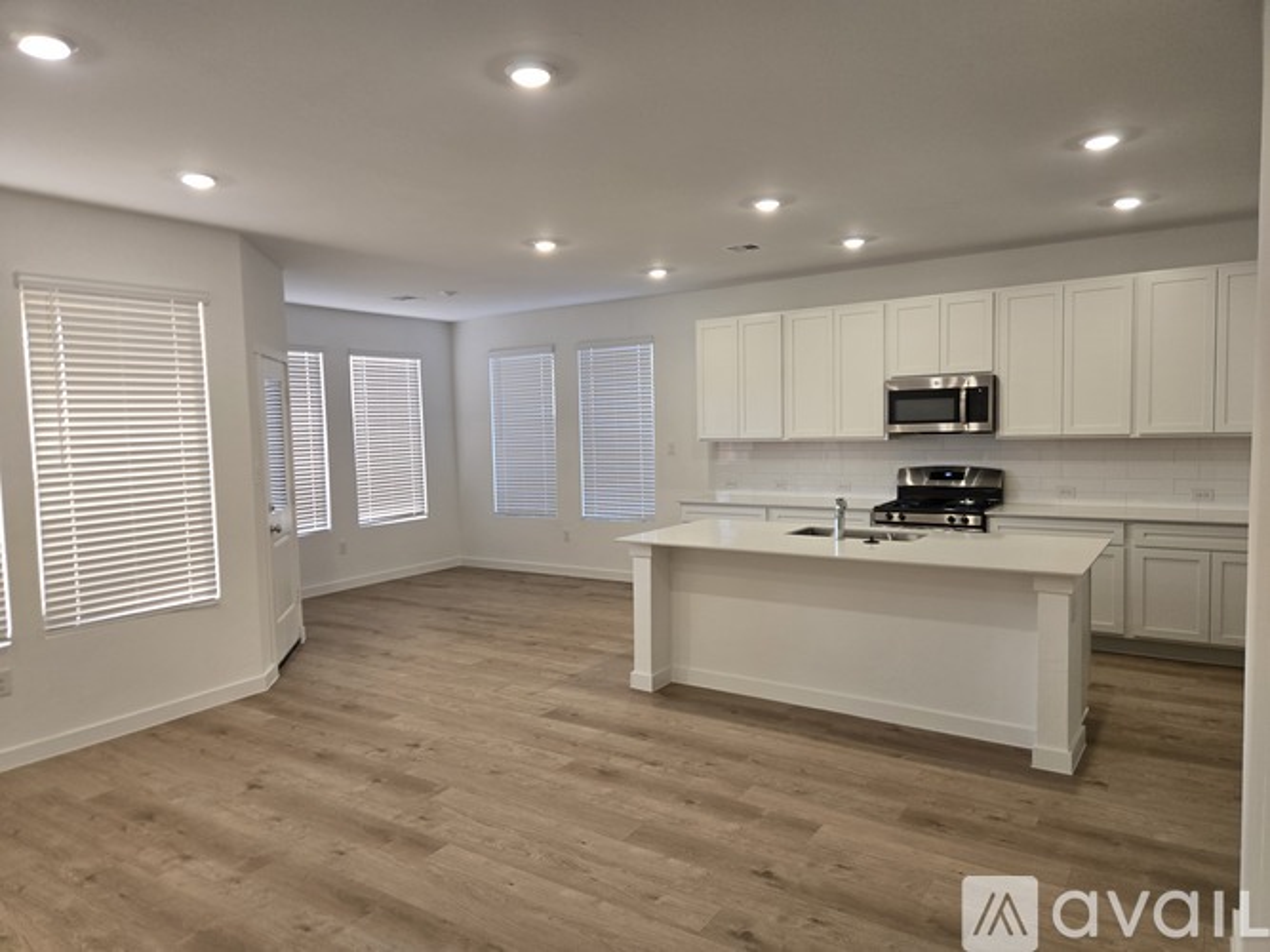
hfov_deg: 73.9
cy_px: 476
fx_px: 844
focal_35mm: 23
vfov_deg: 58.9
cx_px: 635
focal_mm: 5.4
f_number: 1.8
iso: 125
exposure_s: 1/120
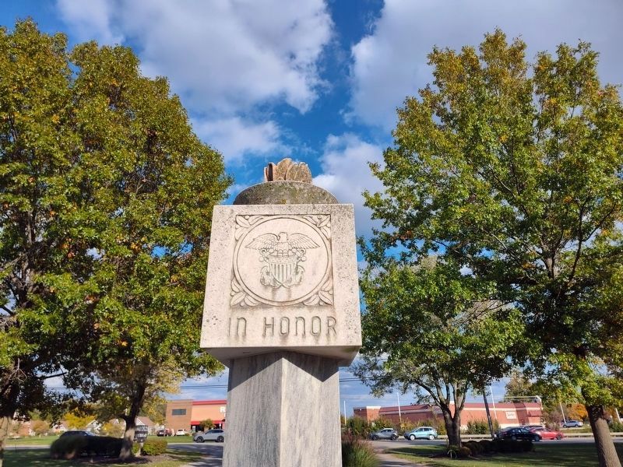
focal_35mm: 23
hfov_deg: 73.9
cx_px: 312
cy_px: 234
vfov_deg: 58.9
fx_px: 414
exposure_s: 1/2087
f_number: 1.8
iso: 100
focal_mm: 5.56
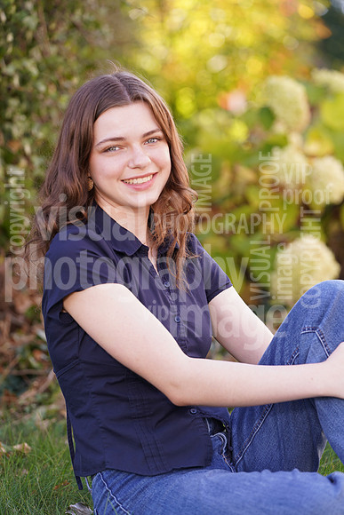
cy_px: 258
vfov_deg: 15.9
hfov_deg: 10.6
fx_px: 1848
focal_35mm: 129
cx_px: 172
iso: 125
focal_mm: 129
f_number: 4
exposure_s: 1/125
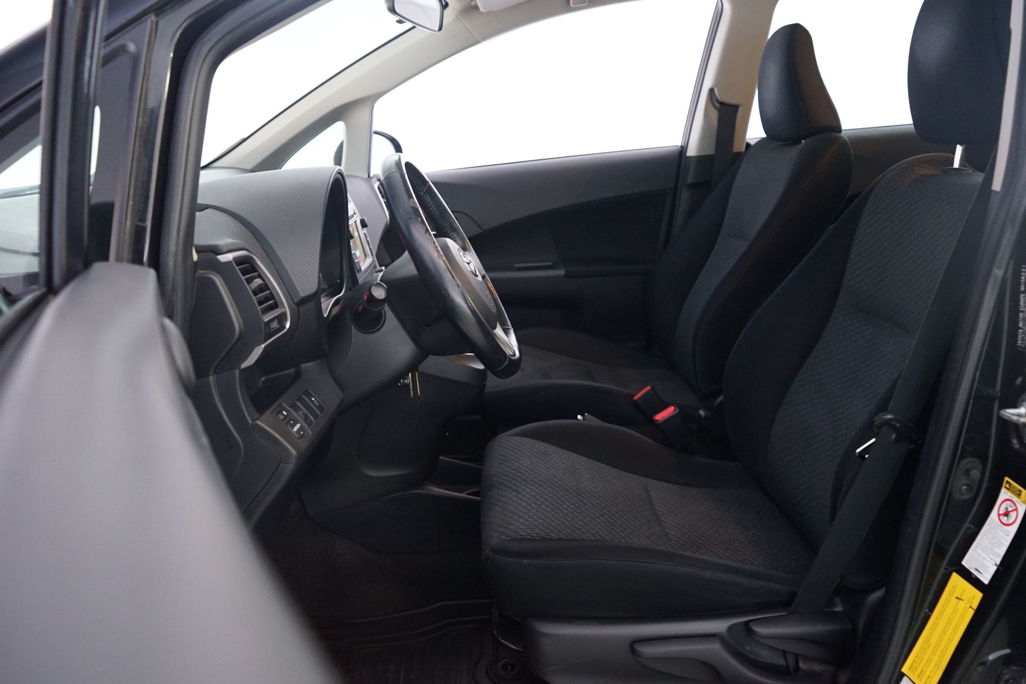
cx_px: 513
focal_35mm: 28
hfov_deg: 65.5
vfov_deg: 46.4
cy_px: 342
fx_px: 798
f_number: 4.5
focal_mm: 28
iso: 4000
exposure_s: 1/8
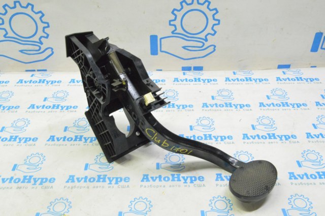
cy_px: 108
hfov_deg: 53.2
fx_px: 325
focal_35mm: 36
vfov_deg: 36.8
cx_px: 162
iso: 6400
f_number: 20
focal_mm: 24
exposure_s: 1/20
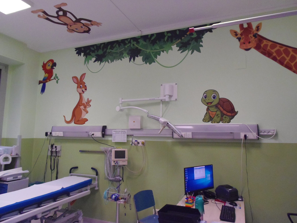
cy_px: 112
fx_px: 206
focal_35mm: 24
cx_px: 148
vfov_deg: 56.8
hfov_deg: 71.6
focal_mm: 4.3
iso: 500
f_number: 2.9
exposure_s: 1/125
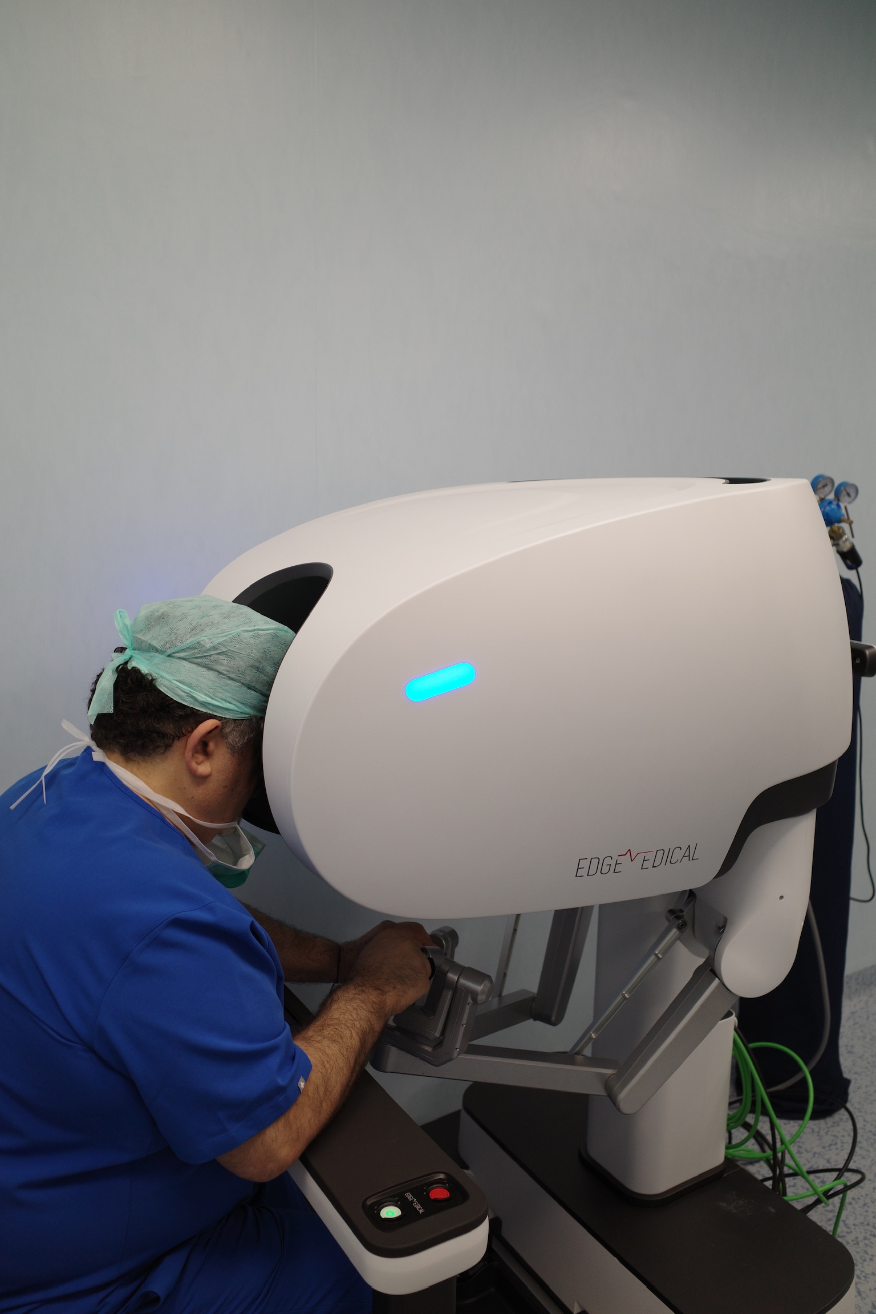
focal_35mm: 28
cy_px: 657
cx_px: 438
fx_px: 1022
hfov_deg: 46.4
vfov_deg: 65.5
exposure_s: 1/125
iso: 320
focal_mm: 18.3
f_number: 2.8
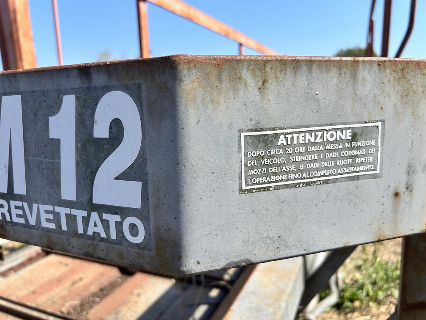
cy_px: 160
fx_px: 320
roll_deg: -0.5
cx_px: 213
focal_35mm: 26
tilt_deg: -7.5
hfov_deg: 67.3
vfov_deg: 53.1
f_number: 1.5
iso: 50
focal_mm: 5.7
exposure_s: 1/2841
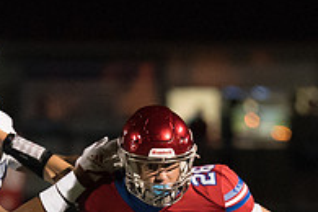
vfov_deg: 1.6
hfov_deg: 2.4
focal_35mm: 872
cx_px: 143
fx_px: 7702
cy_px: 256
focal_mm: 200
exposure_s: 1/1250
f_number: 2.8
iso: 12800
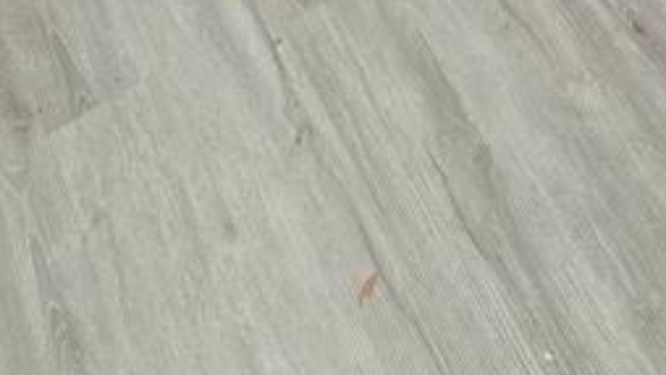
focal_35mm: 57
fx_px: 1007
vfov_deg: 14.1
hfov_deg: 36.6
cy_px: -538
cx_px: 346
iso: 500
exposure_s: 1/60
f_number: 2.2
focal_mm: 2.2
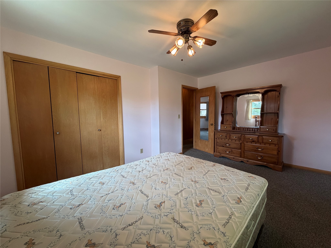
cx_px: 166
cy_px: 124
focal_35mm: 14
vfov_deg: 85.7
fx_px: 134
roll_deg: +0.7
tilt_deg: -4.6
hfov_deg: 102.1
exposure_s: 1/120
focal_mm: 2.22
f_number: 2.2
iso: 250
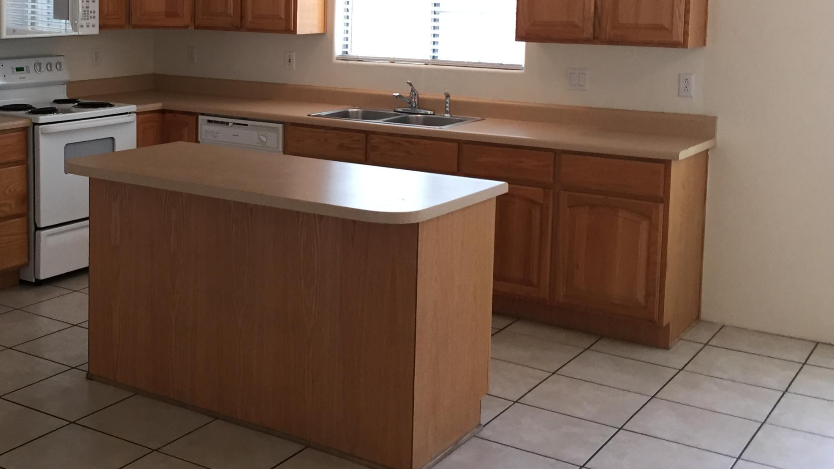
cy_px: 103
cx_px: 243
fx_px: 1062
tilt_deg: -6.3
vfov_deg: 24.6
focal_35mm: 48
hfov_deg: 42.0
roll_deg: -0.7
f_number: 2.2
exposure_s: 1/30
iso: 50
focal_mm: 4.15
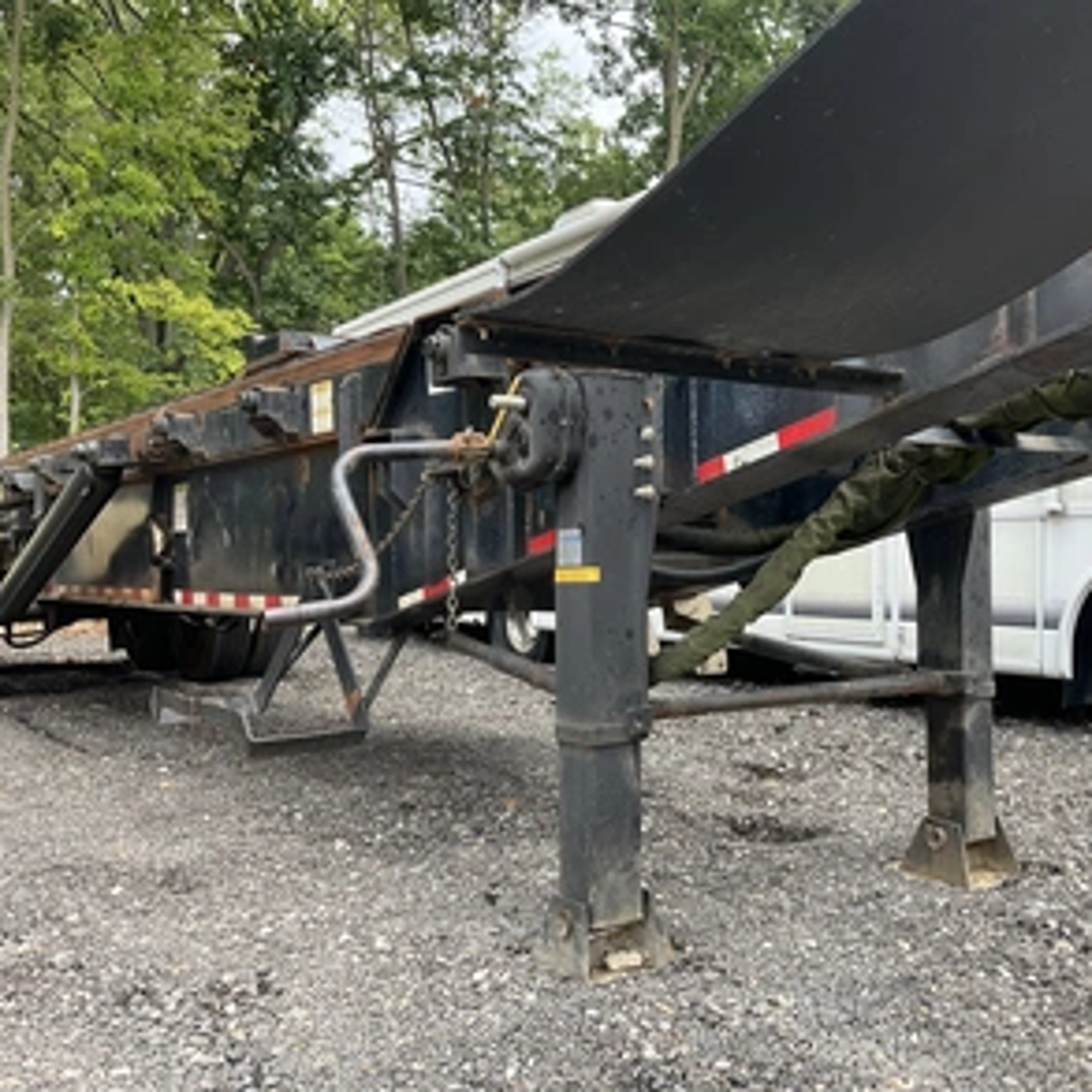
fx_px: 1249
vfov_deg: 47.2
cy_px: 552
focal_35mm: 35
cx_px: 689
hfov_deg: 46.8
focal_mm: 3
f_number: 1.8
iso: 25
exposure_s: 1/446
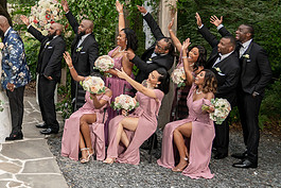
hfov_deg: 29.6
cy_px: 36
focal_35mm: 61
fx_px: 476
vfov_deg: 22.0
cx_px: -28
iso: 640
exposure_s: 1/200
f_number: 4
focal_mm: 26
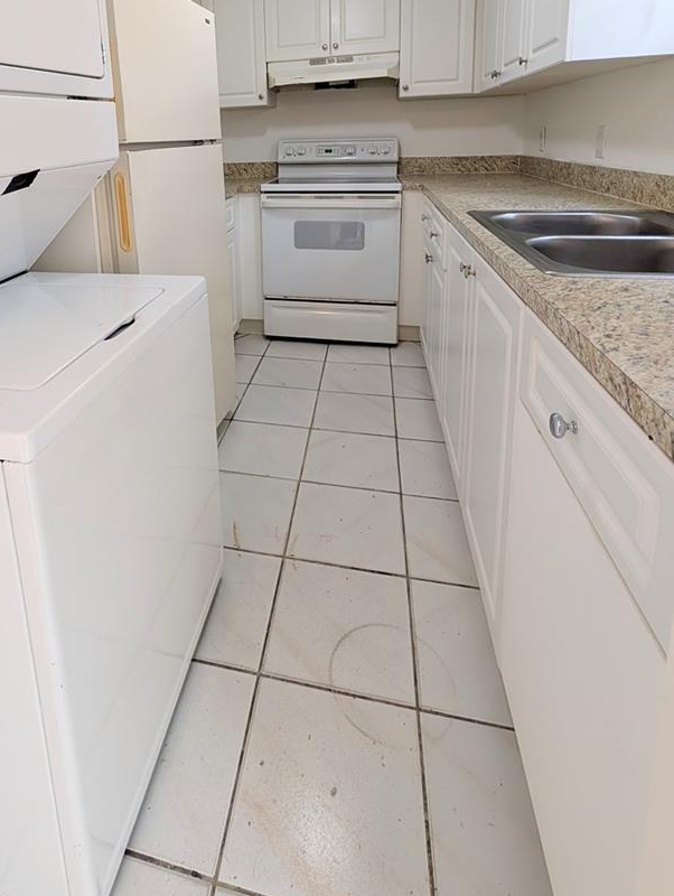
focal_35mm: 18
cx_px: 248
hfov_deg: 70.4
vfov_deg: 81.7
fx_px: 466
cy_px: 237
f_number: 1.7
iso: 45
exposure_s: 1/120
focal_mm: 2.02
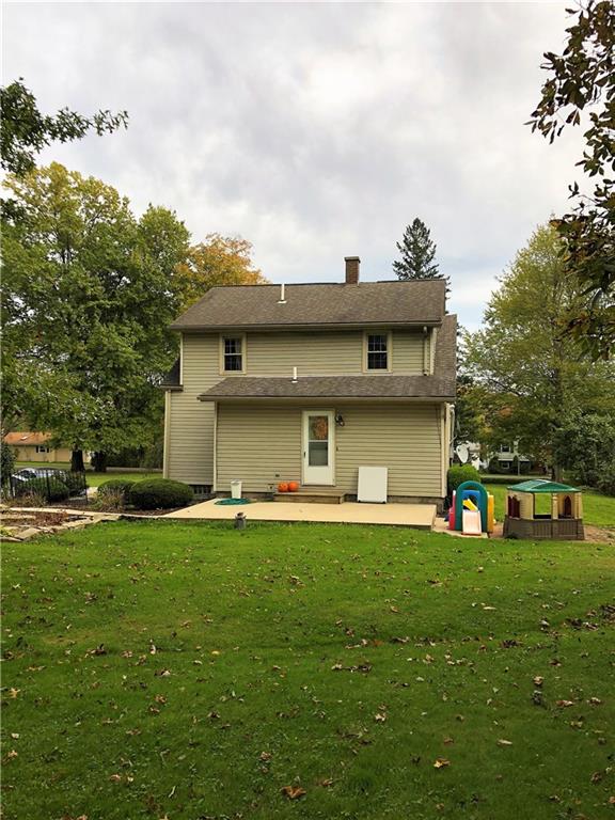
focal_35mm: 28
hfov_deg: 49.7
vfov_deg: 63.4
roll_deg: -1.3
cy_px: 410
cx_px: 308
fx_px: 663
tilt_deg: +1.8
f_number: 1.8
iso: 20
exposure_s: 1/211
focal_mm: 3.99
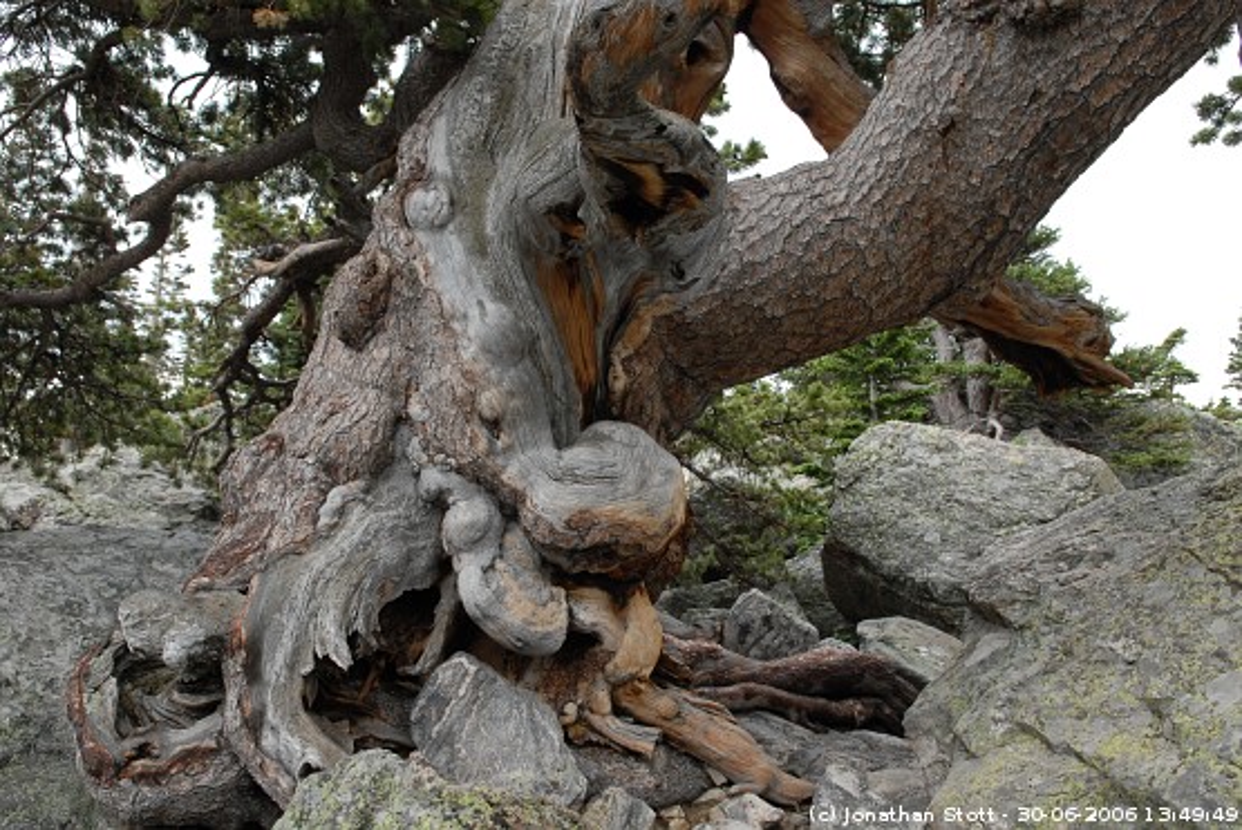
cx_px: 621
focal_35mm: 30
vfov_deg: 43.7
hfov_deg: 61.9
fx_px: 1036
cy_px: 415
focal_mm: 20
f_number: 6.3
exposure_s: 1/80
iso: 250
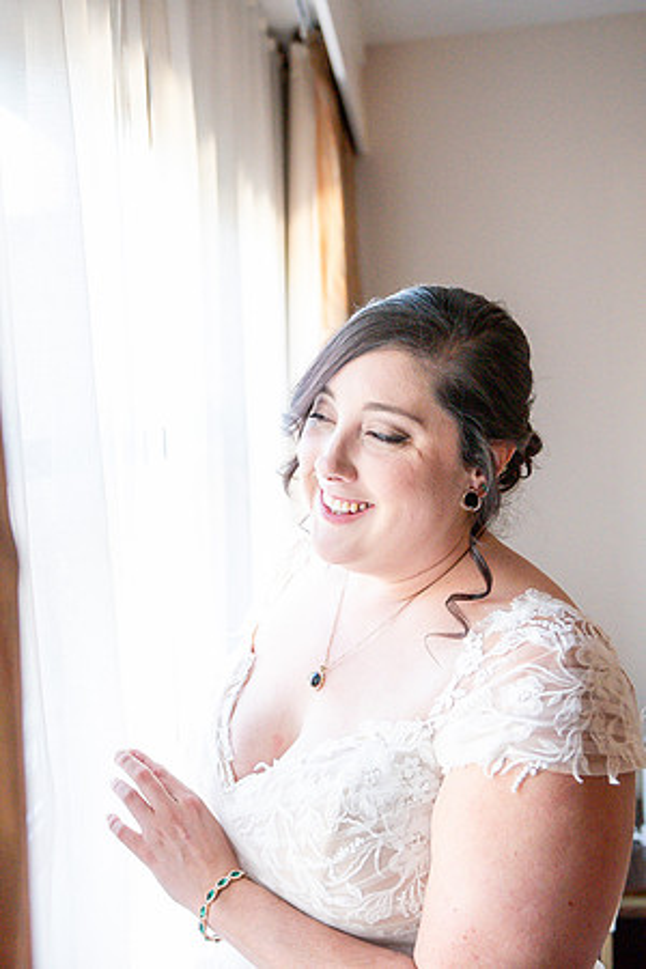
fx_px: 1130
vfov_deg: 46.4
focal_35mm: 42
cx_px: 131
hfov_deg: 31.1
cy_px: 484
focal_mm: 28
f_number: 2.8
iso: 1600
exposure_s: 1/250
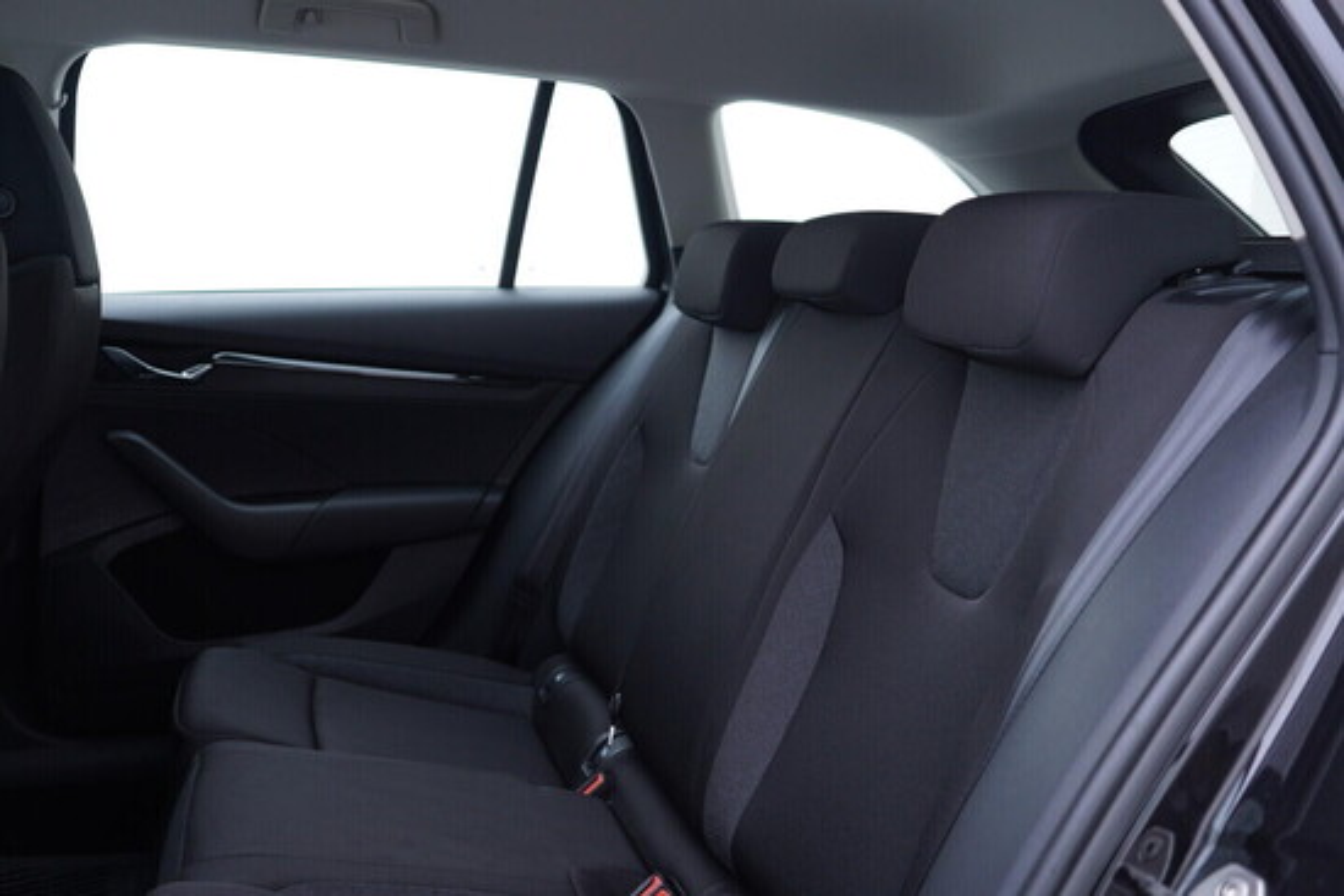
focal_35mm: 36
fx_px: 1344
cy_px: 448
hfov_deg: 53.1
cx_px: 672
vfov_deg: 36.9
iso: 200
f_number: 2.8
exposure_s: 1/40
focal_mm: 24
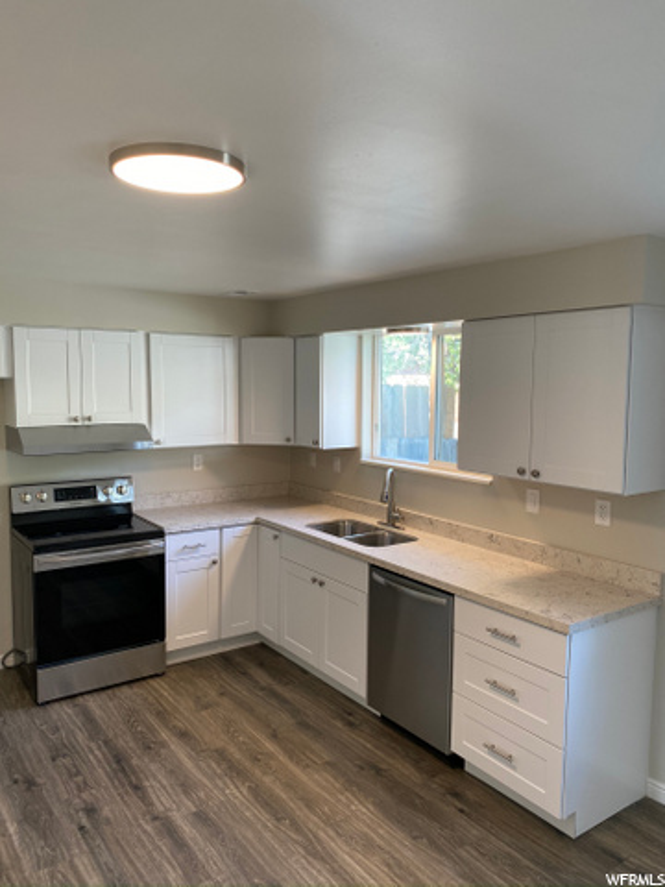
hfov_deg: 53.1
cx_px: 332
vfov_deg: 67.3
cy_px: 444
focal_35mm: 26
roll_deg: -1.7
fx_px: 666
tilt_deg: -3.3
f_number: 1.8
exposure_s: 1/60
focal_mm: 4.25
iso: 64
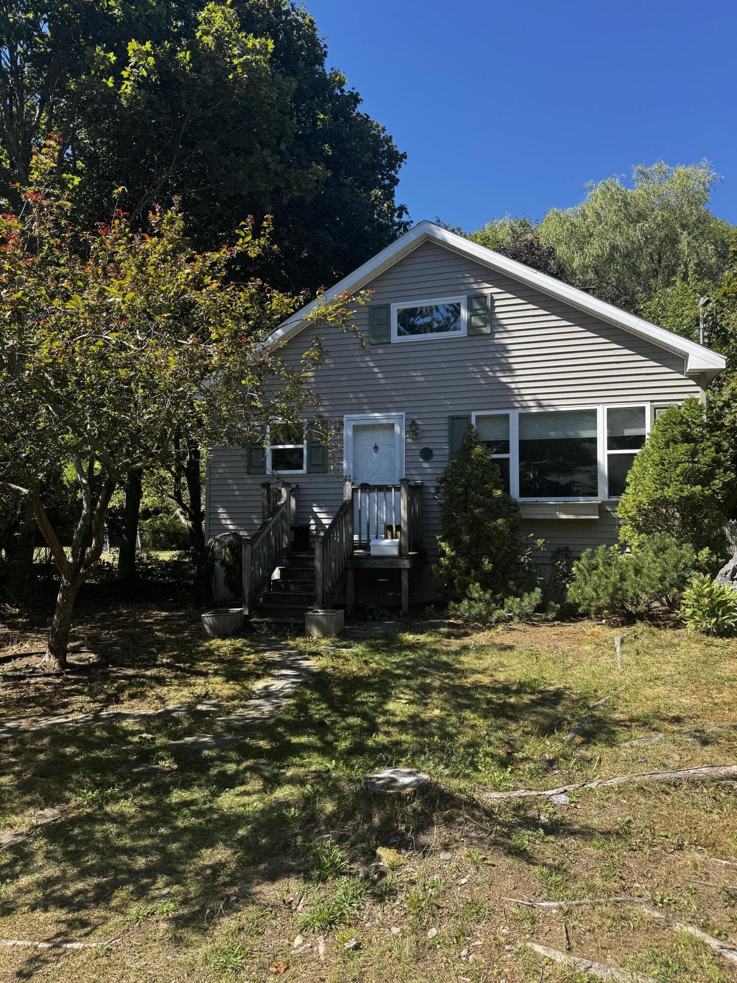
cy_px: 492
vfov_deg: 71.6
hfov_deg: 56.8
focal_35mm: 24
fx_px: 681
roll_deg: -0.2
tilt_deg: +3.3
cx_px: 368
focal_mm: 6.76
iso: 80
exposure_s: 1/1456
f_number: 1.78
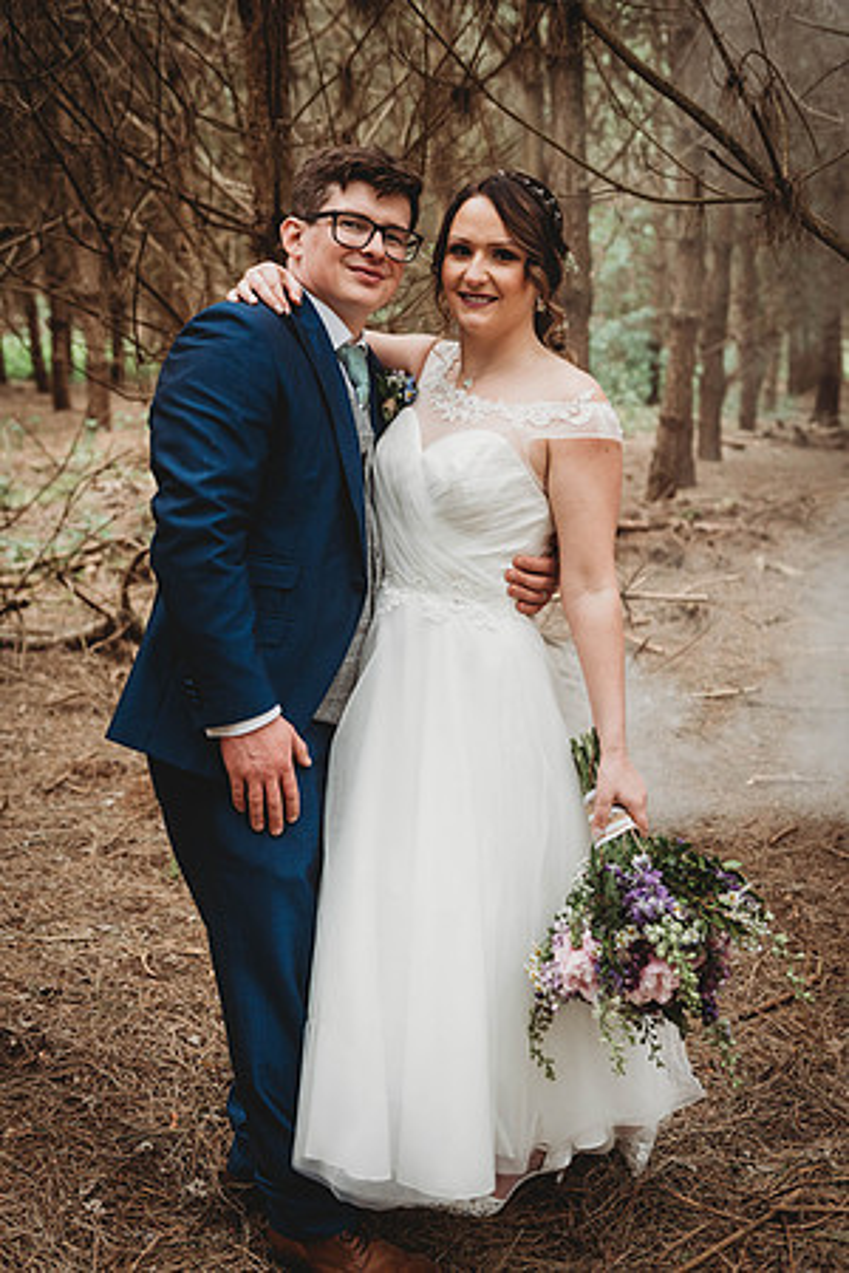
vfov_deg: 46.4
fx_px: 1486
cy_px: 636
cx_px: 424
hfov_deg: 31.9
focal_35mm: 42
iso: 800
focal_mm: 42
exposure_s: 1/200
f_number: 3.5
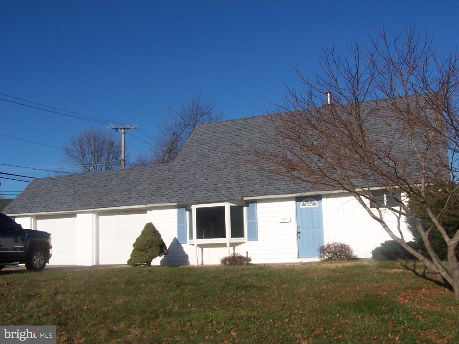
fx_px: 504
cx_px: 230
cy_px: 172
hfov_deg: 49.0
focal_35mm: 38
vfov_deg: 37.7
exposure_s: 1/500
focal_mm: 6.3
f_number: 5.6
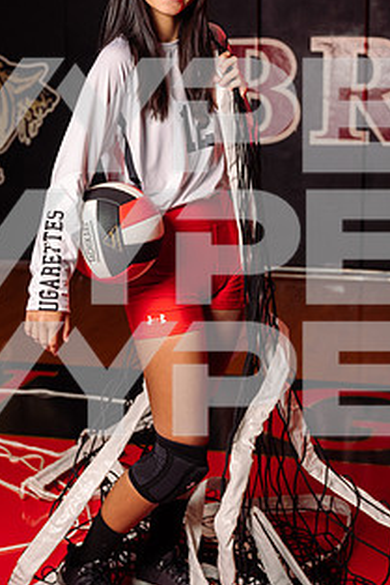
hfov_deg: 19.7
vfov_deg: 29.2
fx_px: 1120
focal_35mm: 69
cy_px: 249
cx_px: 155
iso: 125
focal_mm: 48
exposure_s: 1/200
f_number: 4.5
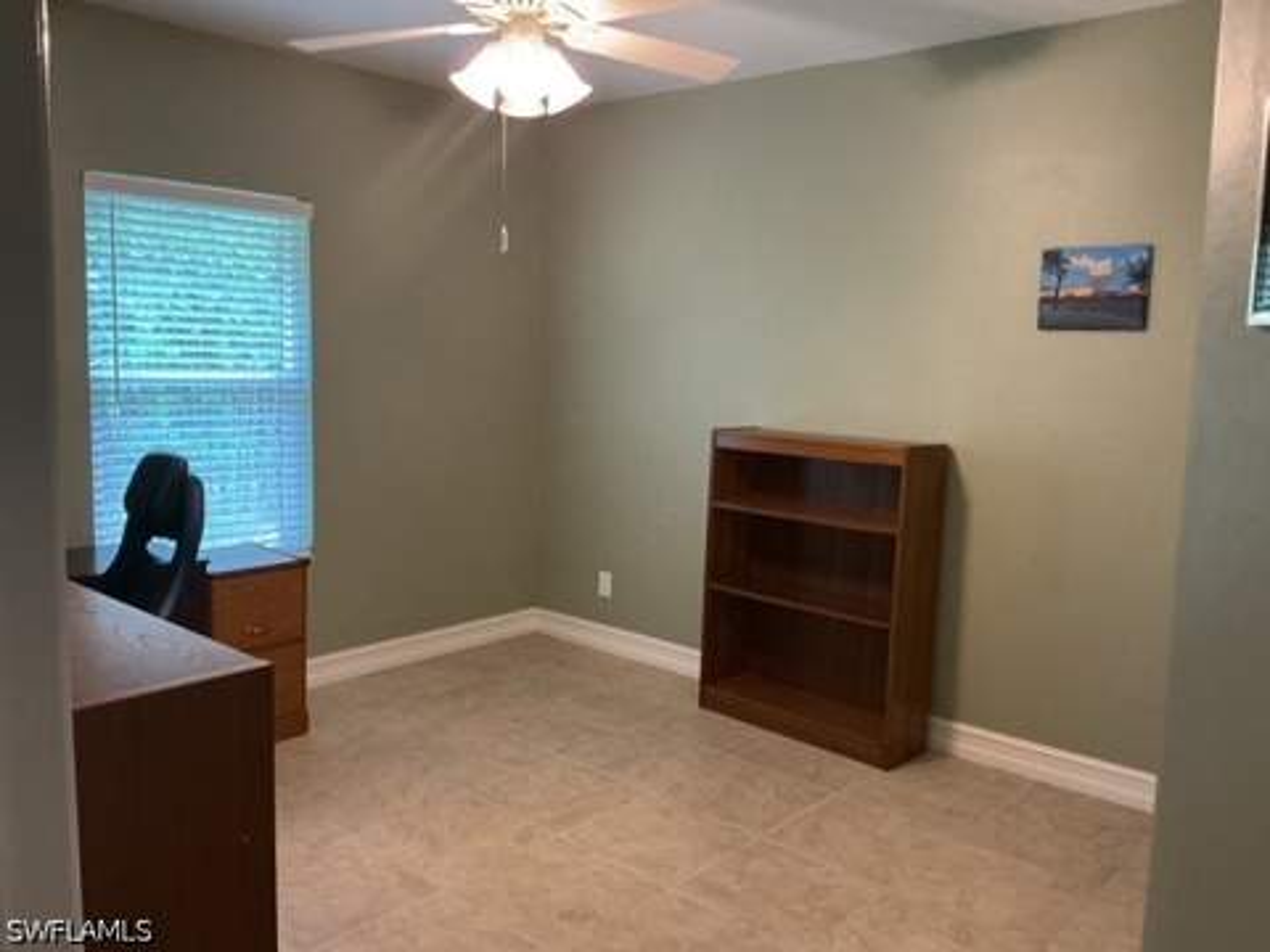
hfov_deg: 61.7
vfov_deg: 48.2
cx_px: 635
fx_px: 1064
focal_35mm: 29
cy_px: 476
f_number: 1.8
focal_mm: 3
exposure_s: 1/40
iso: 250
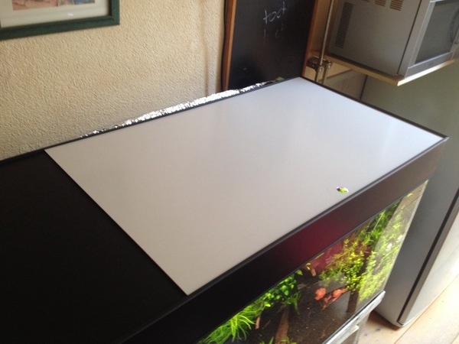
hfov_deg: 52.6
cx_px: 230
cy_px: 172
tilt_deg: -33.9
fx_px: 464
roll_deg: -5.3
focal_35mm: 35
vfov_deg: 40.7
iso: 80
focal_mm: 4.28
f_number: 2.4
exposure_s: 1/20
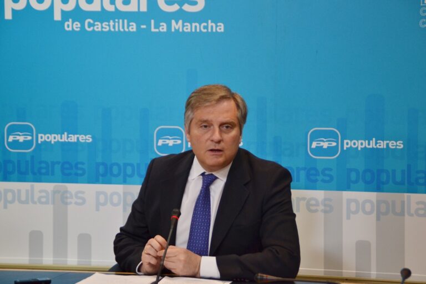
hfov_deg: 15.9
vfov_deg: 10.6
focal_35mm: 129
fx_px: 1526
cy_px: 142
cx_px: 213
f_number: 5.6
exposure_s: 1/125
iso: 800
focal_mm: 86
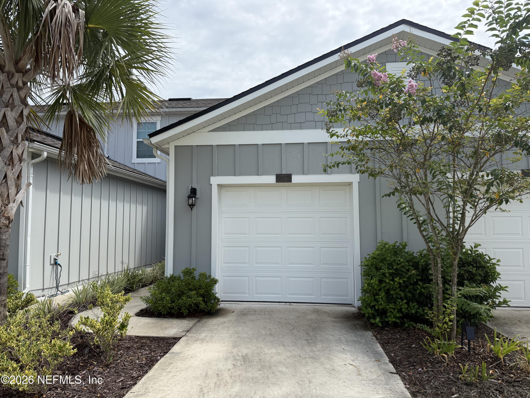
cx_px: 265
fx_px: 367
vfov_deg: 56.8
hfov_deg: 71.6
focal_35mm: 24
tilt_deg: +4.4
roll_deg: +1.0
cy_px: 199
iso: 100
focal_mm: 6.76
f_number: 1.78
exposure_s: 1/4975
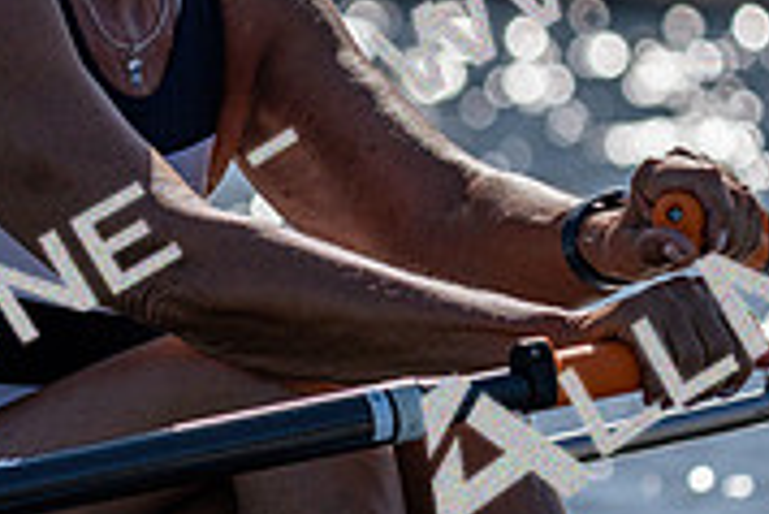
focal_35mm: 792
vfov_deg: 1.7
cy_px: 171
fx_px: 16931
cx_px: 52
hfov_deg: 2.6
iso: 100
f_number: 5.6
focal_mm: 243
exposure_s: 1/2000
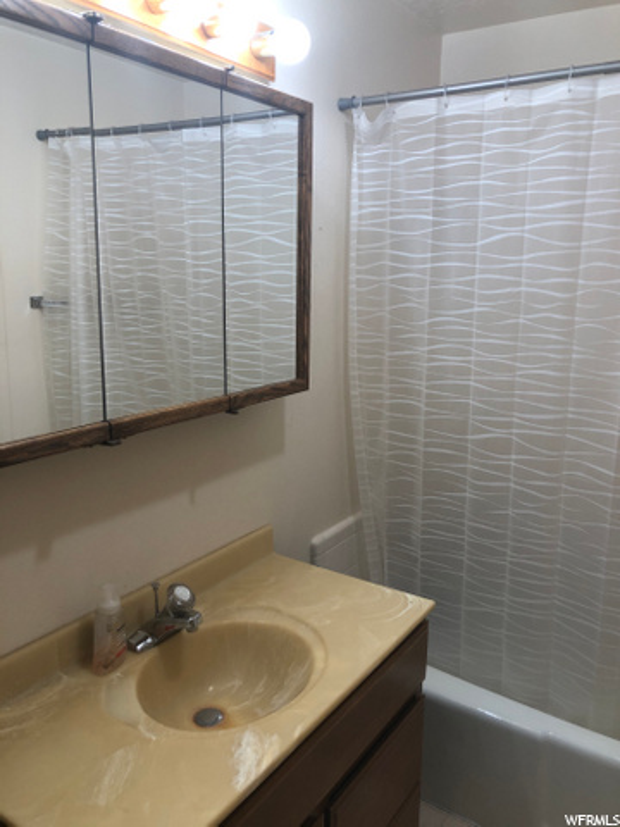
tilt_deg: -9.6
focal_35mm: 28
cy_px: 414
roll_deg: +0.7
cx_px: 310
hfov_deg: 49.7
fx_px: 669
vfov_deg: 63.4
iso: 25
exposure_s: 1/40
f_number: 1.8
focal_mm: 3.99
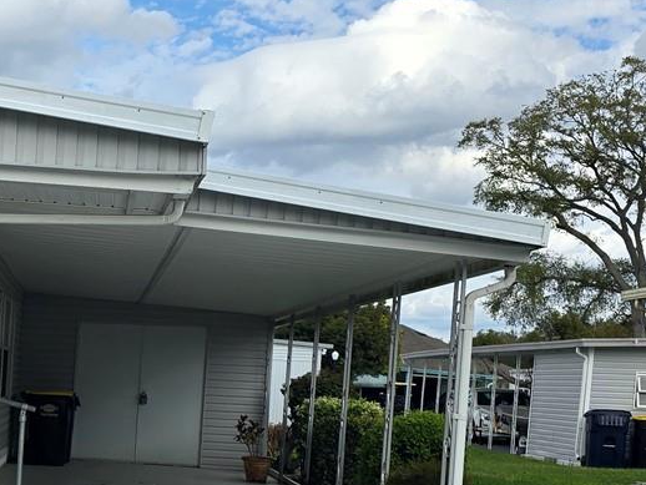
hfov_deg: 24.8
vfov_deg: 20.3
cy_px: 444
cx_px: -126
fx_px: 1326
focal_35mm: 71
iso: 12
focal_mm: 6.3
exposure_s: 1/897
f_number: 1.7
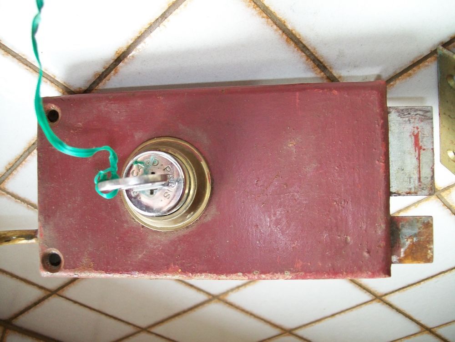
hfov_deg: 54.0
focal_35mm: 34
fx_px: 447
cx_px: 228
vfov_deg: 41.8
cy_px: 171
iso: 160
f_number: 2.7
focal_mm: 6.1
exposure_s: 1/60
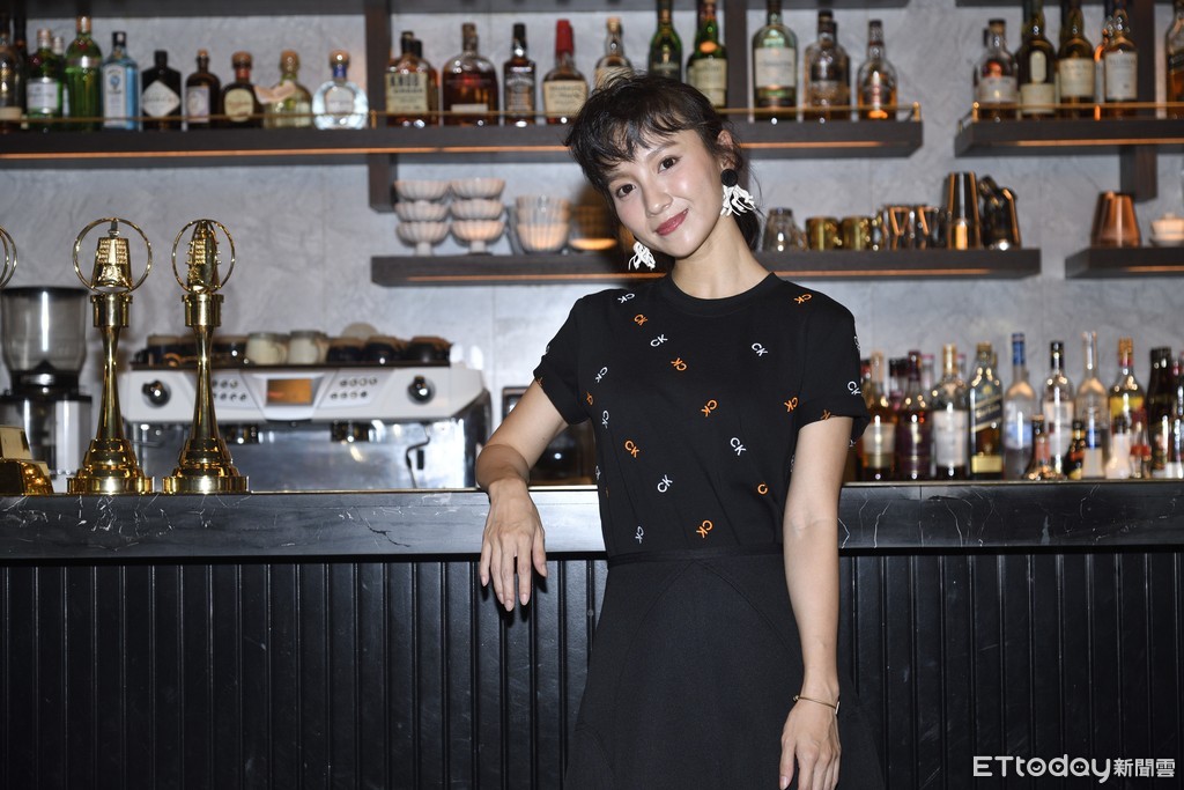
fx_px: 2467
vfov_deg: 18.2
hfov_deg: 27.0
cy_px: 395
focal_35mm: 75
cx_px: 592
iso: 800
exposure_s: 1/50
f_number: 5.6
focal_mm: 75
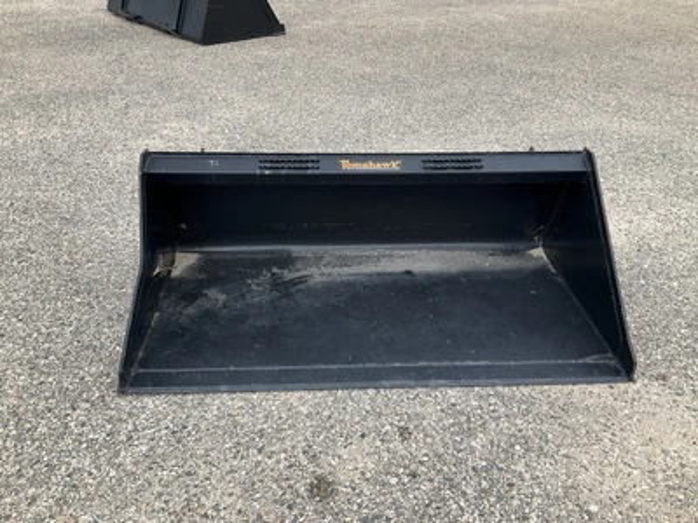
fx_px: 585
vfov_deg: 48.2
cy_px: 262
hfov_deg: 61.7
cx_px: 349
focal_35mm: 29
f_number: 1.8
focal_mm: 3
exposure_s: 1/435
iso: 25
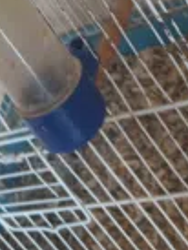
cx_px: 18
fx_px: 549
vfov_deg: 22.3
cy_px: -95
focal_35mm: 76
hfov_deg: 19.1
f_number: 1.8
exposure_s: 1/50
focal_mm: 3.98
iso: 160
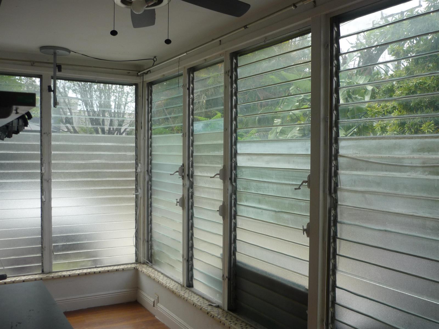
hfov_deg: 55.4
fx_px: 419
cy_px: 164
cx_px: 220
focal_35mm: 33
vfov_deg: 42.9
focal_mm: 5.5
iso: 100
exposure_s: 1/400
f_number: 2.8
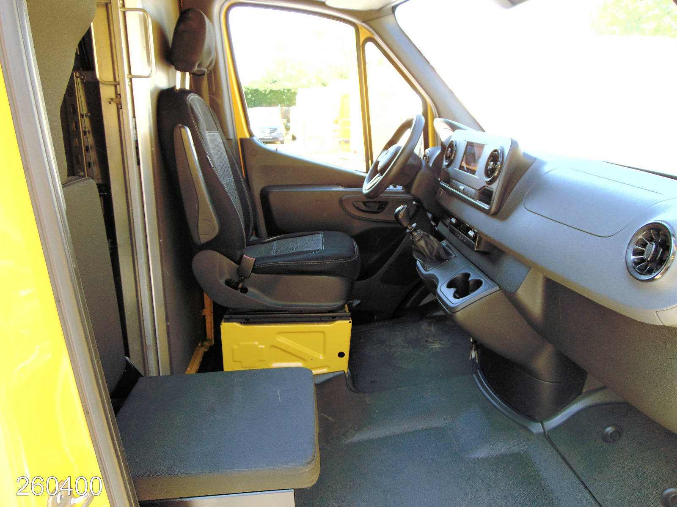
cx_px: 338
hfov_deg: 69.4
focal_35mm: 25
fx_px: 489
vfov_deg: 54.9
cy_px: 254
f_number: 3
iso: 80
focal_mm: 4.5
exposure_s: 1/200
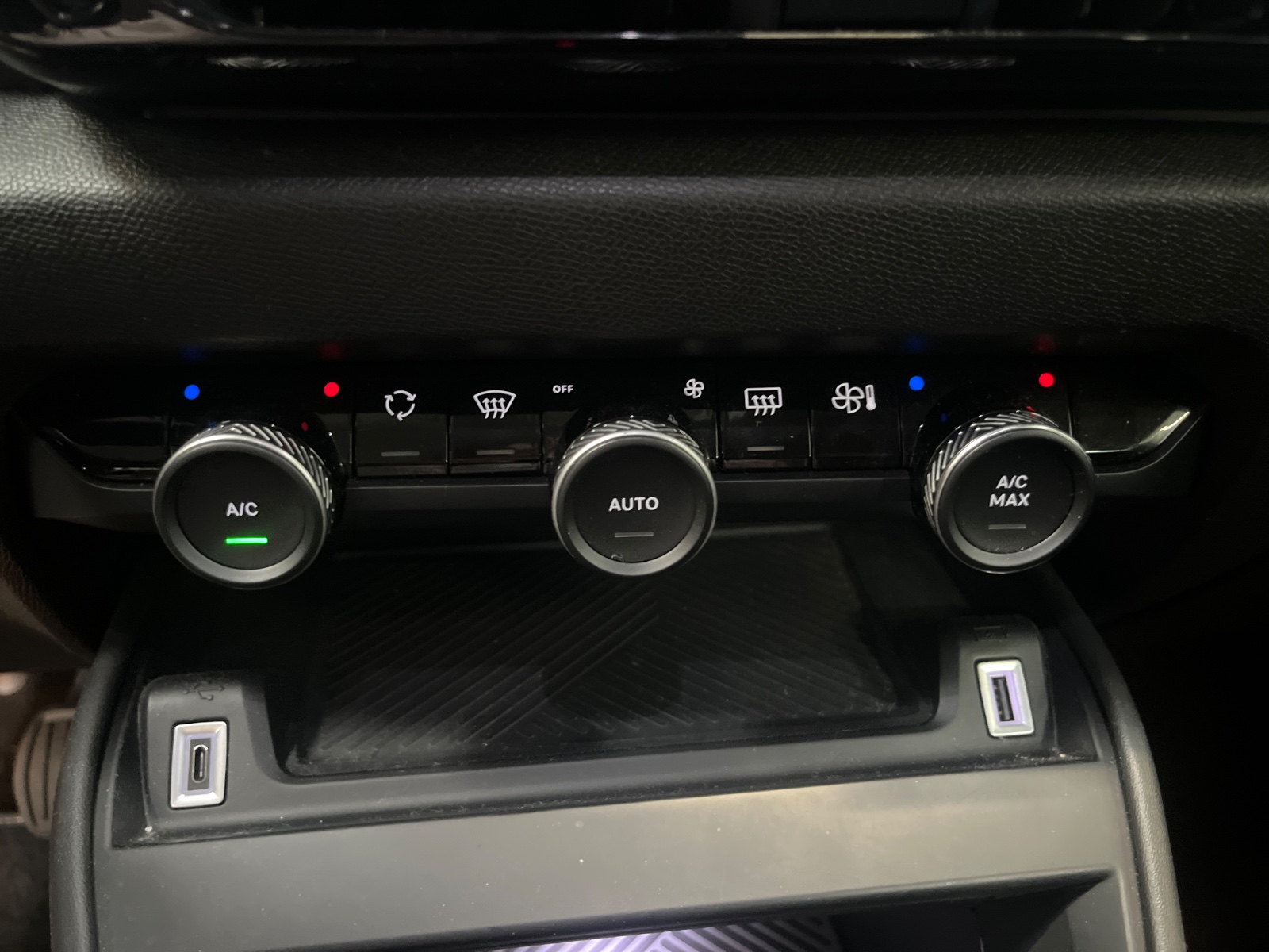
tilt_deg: -29.2
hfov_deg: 67.3
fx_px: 953
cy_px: 476
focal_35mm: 26
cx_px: 634
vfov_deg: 53.1
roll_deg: -0.7
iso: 1000
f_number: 1.6
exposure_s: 1/17
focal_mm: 5.1
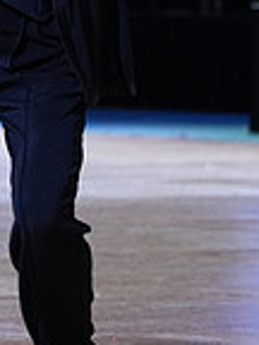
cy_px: -81
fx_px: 4749
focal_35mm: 476
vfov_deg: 4.2
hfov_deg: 3.1
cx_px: -150
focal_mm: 123
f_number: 4
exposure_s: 1/500
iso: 1600
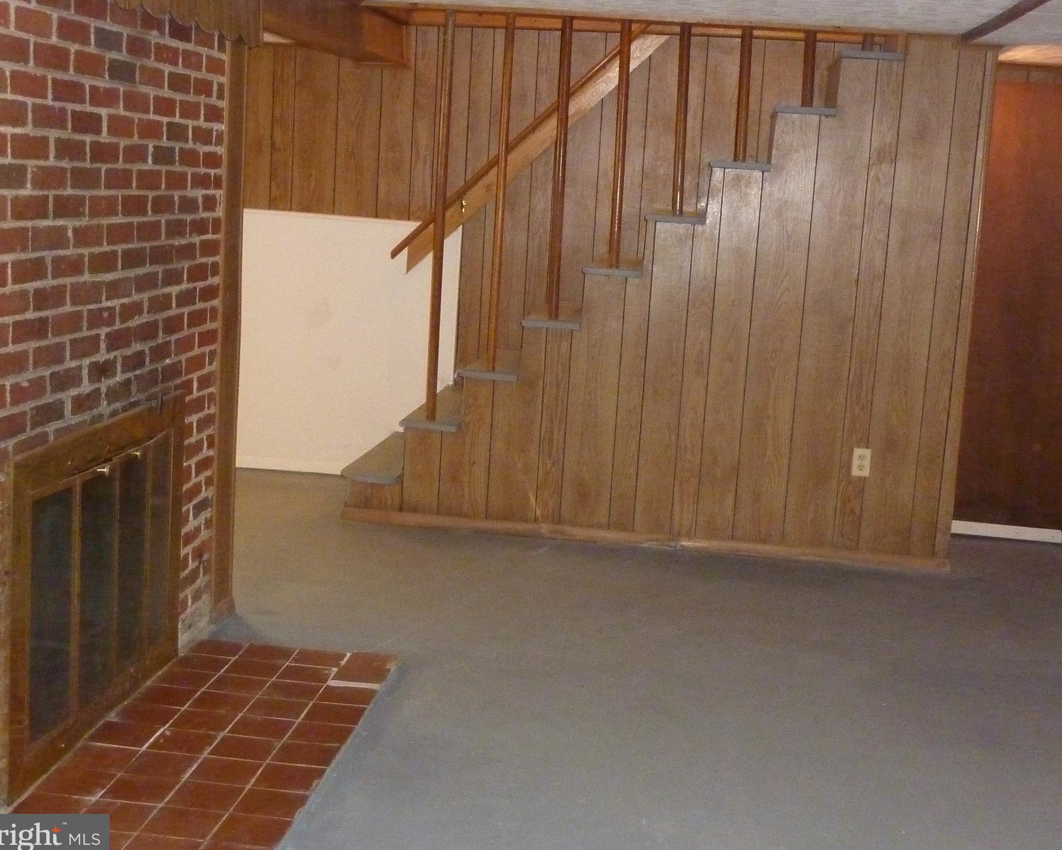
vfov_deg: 29.7
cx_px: 547
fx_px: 1603
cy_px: 426
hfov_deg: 36.7
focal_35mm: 51
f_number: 3.6
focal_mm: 6.5
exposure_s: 1/30
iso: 1000
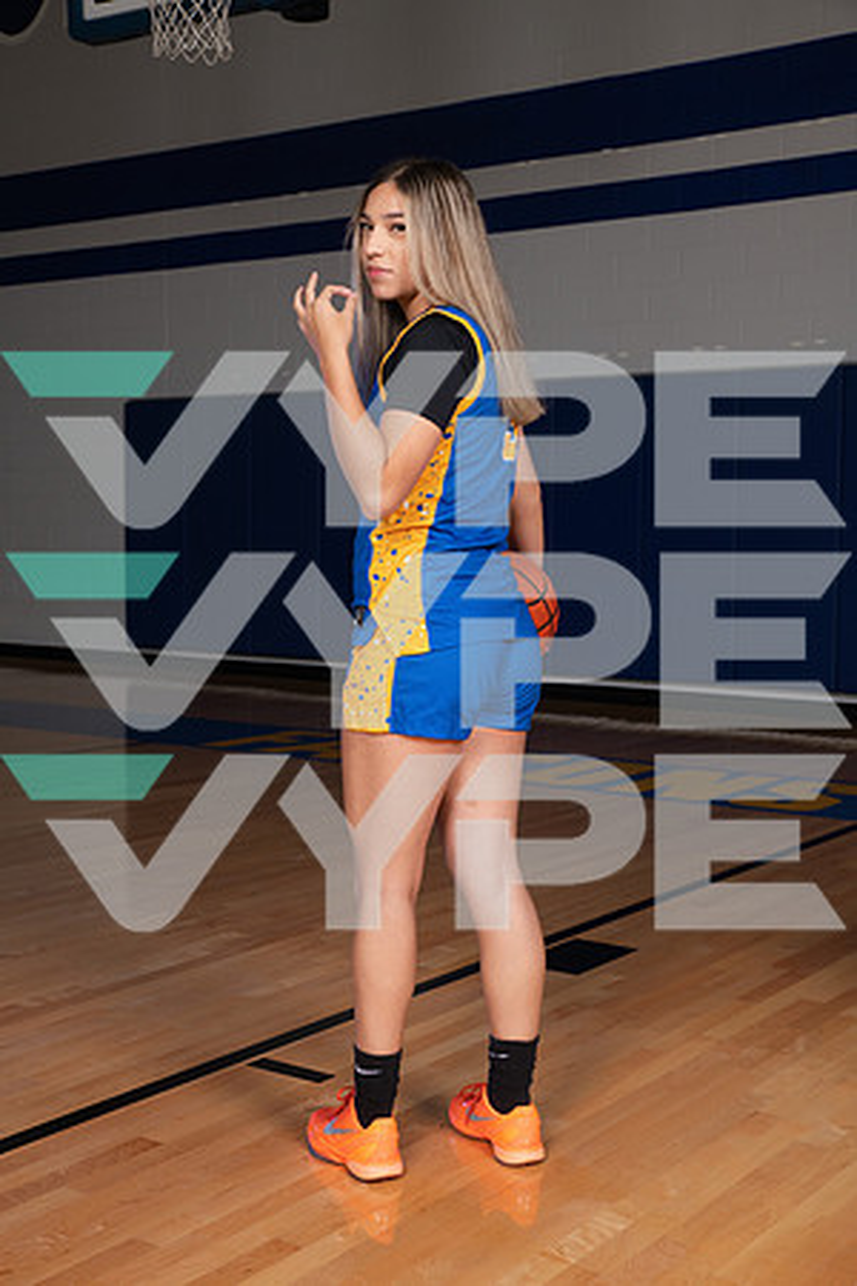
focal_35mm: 48
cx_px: 428
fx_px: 1714
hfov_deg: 28.1
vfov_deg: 41.1
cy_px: 643
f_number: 7.1
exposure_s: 1/320
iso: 500
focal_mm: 48
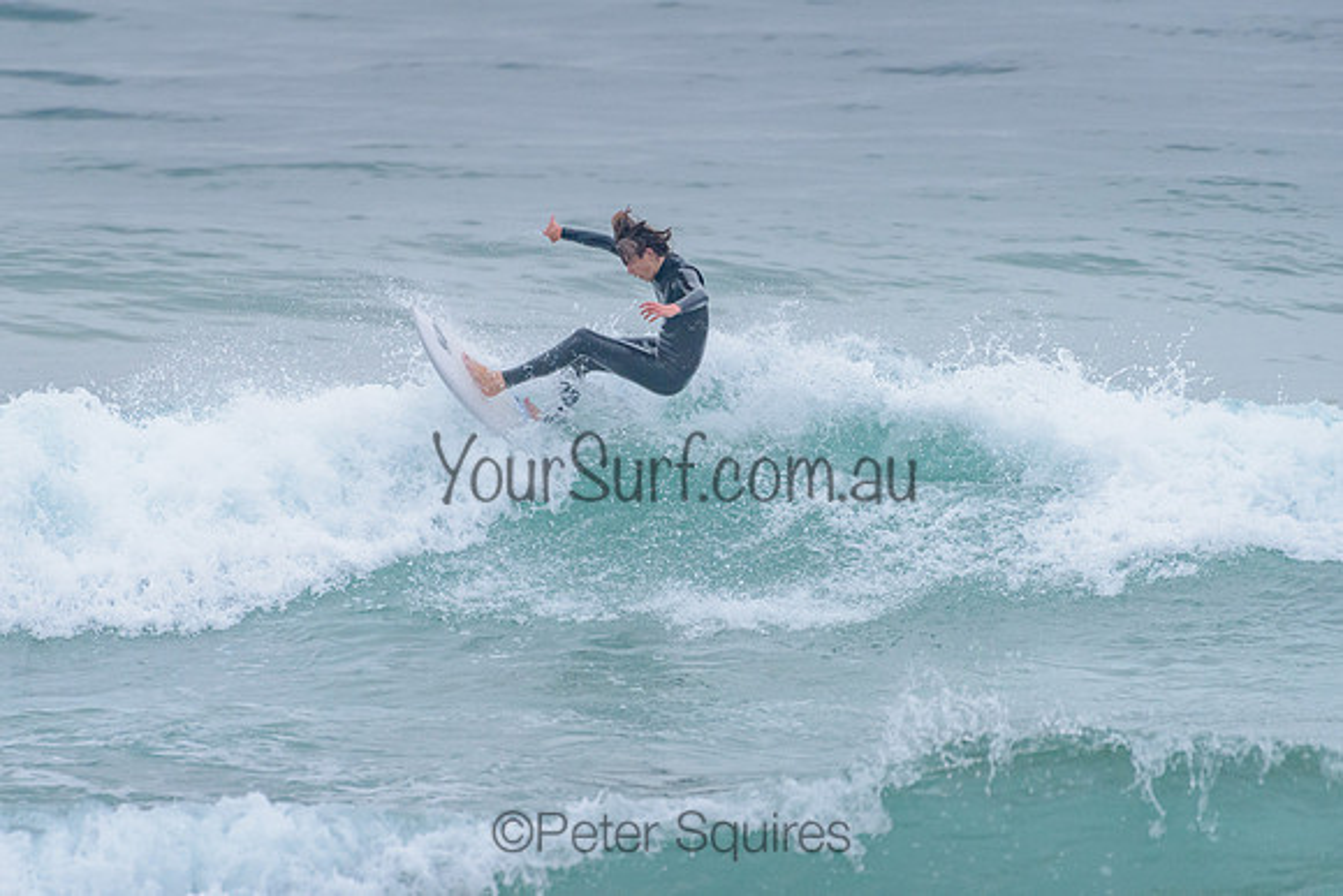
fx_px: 22867
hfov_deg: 3.4
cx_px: 593
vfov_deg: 2.2
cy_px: 348
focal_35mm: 613
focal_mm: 500
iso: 1400
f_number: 5.6
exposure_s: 1/2000
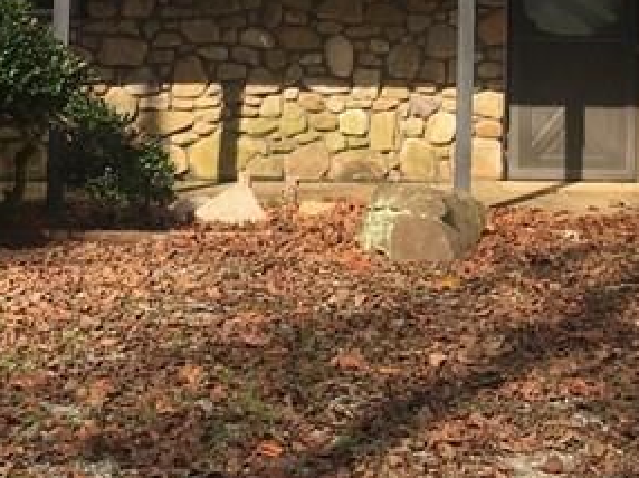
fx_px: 1918
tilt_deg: +6.8
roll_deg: -0.8
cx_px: 478
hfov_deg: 18.8
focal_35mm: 104
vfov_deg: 13.5
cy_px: -205
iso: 25
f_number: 2.2
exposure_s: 1/725
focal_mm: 4.15
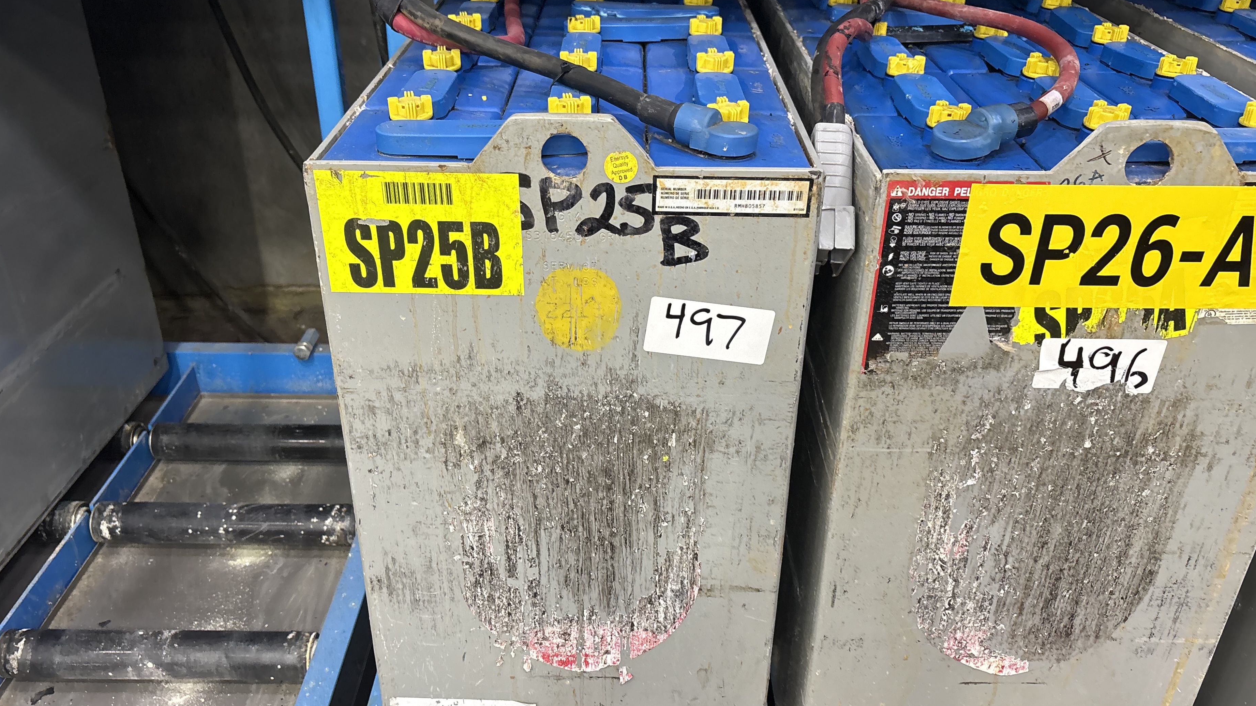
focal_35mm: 31
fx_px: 1032
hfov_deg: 62.6
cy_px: 390
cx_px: 630
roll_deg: -1.0
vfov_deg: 37.7
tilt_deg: -31.8
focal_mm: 5.96
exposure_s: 1/60
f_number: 1.6
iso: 200
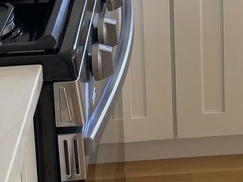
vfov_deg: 12.6
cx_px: 224
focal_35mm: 105
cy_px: -162
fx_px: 736
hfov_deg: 18.4
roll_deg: +1.0
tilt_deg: -11.7
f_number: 1.6
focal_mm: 4.2
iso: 32
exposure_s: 1/120
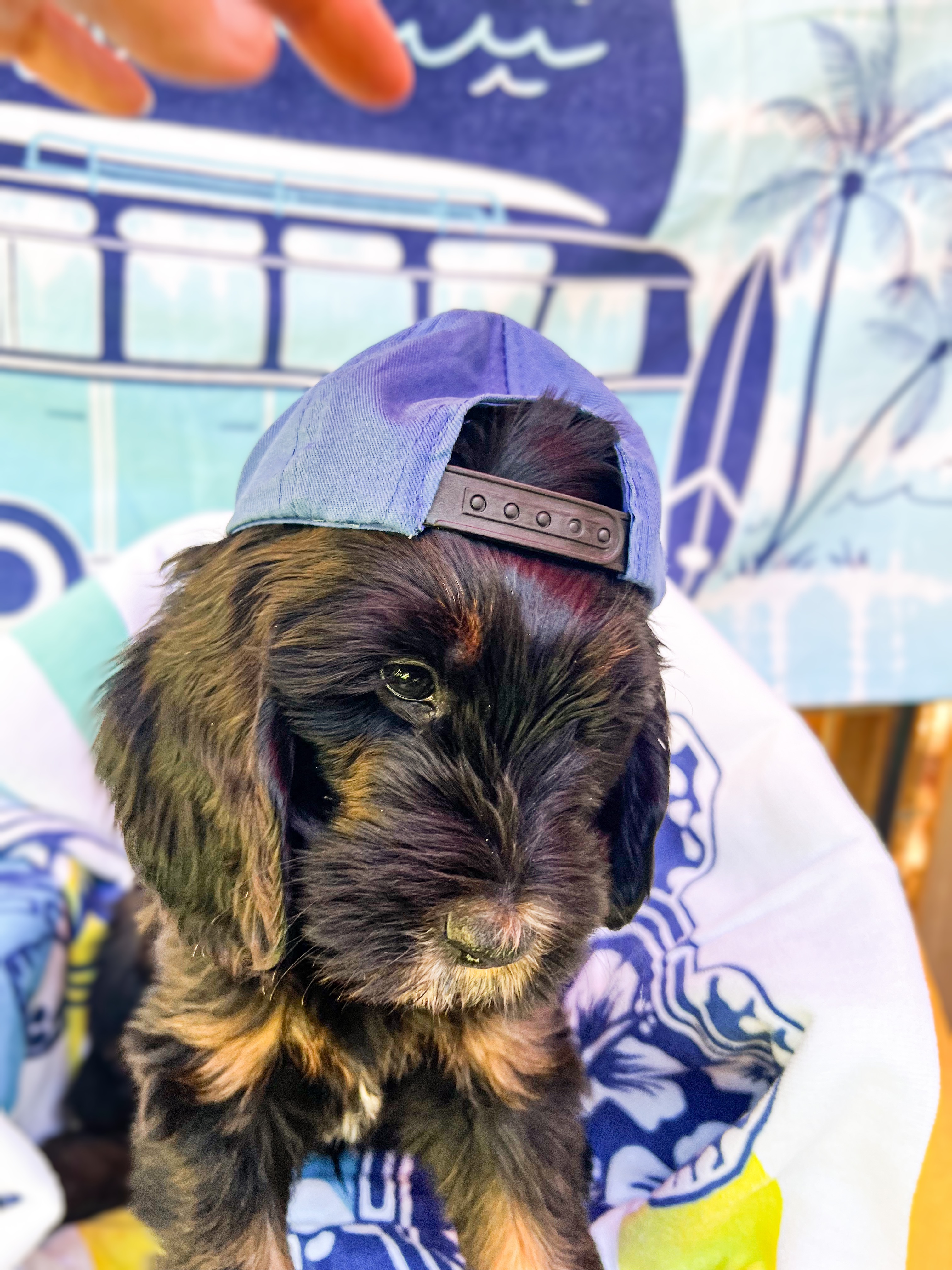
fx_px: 953
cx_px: 476
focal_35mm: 26
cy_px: 635
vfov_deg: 67.3
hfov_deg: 53.1
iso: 50
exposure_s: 1/120
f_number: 1.5
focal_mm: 5.7
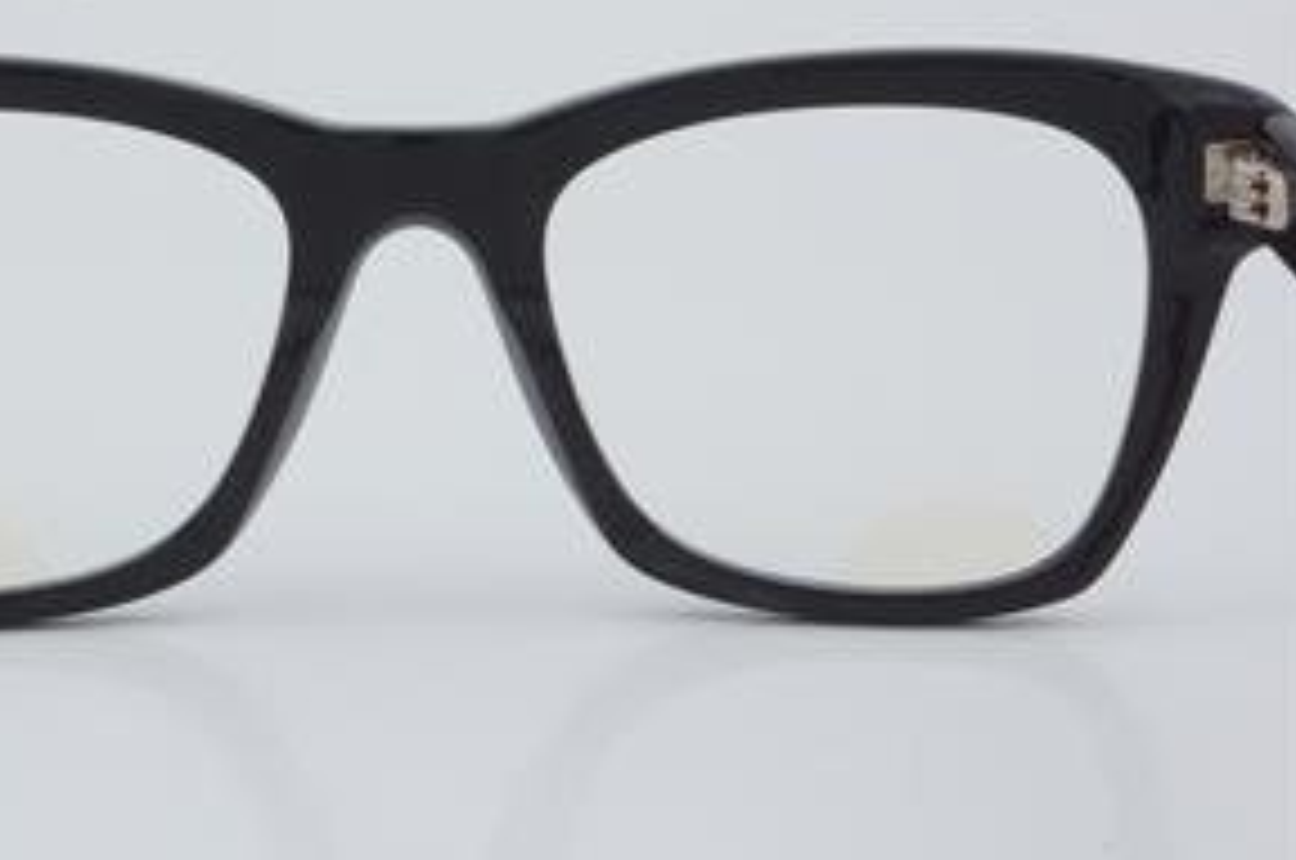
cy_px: 324
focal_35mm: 115
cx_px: 418
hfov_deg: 17.8
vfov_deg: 11.9
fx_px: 4122
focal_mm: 55
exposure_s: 1/3
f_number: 32
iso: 100
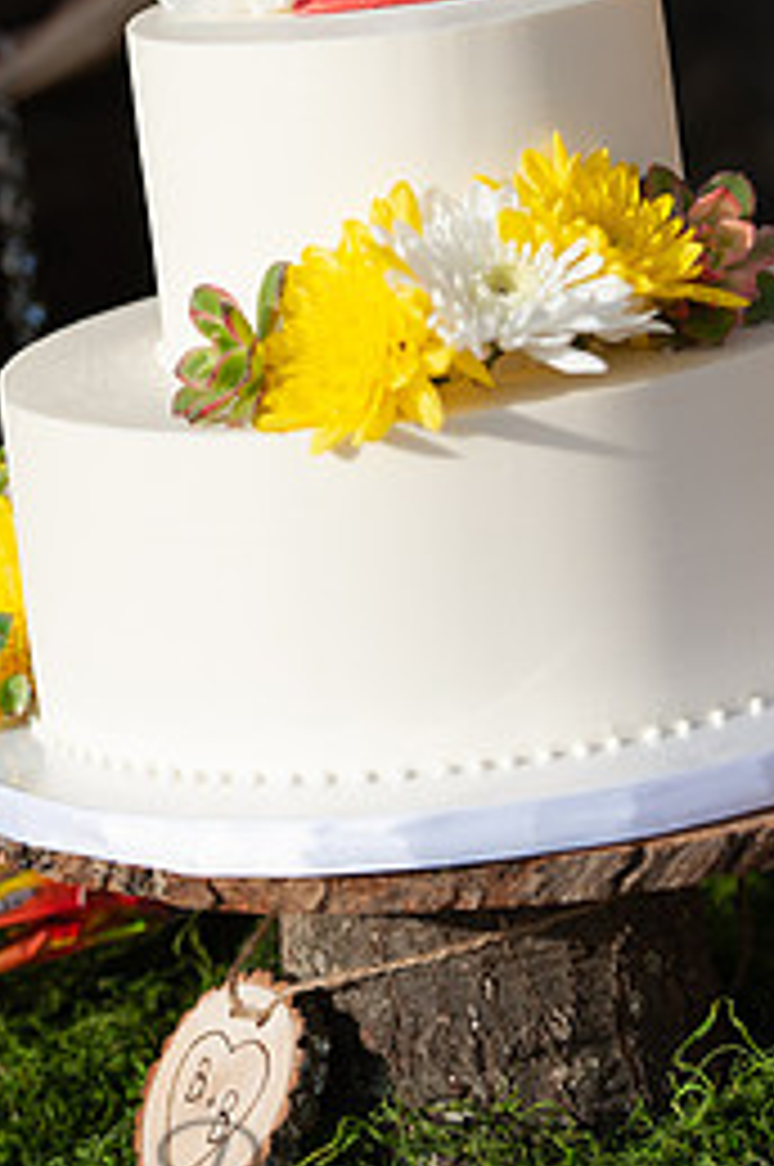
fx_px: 5723
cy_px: 342
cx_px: 349
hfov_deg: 7.7
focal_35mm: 177
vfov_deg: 11.6
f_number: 3.5
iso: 200
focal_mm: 102
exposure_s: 1/2000
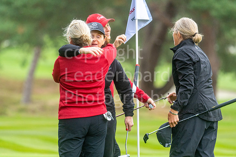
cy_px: 78
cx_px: 118
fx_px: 2948
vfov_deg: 3.1
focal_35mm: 450
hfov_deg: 4.6
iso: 800
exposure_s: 1/500
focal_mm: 300
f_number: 4
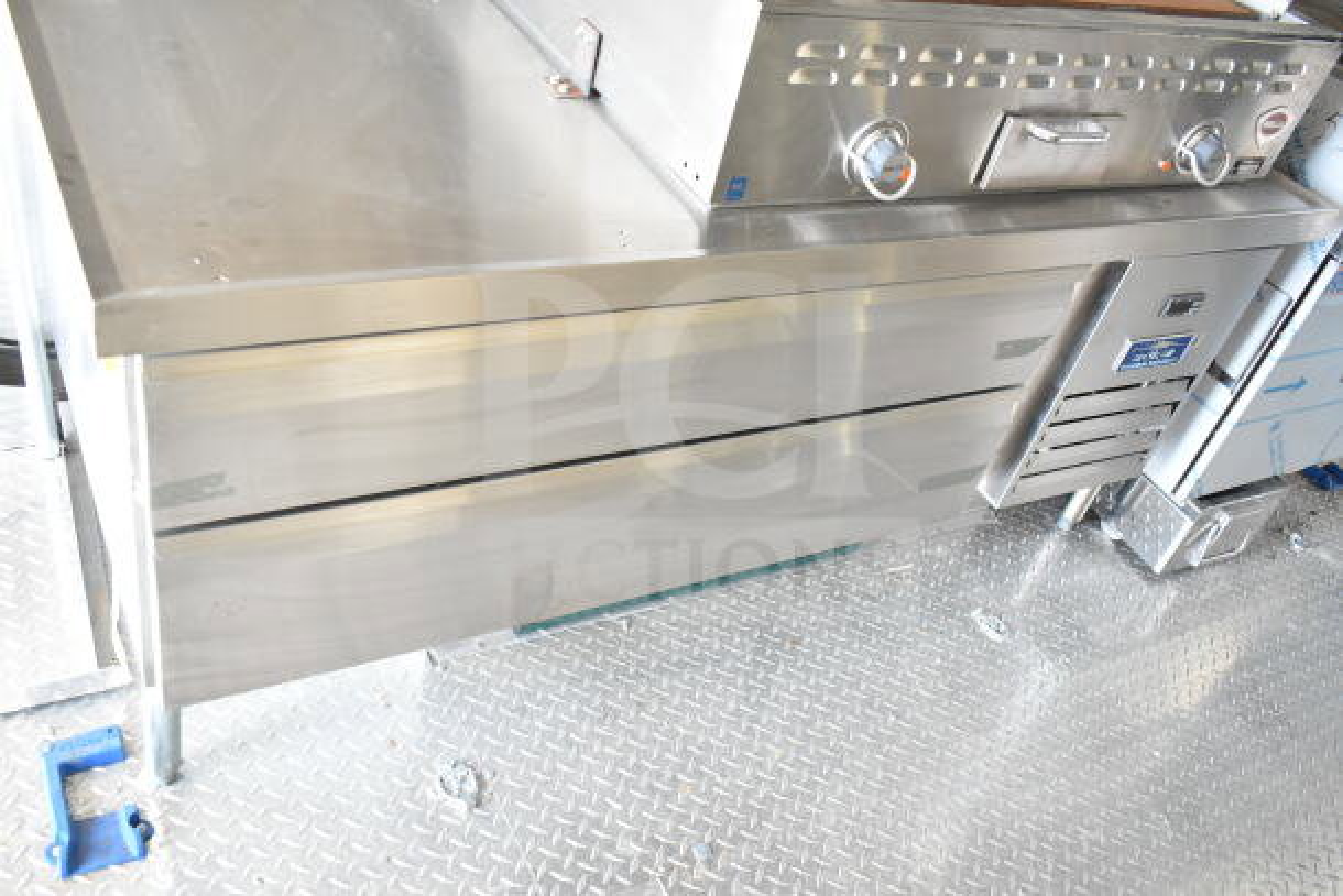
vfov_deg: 41.7
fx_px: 1175
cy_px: 448
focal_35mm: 32
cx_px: 672
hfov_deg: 59.5
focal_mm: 21
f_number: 4
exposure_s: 1/60
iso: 1600
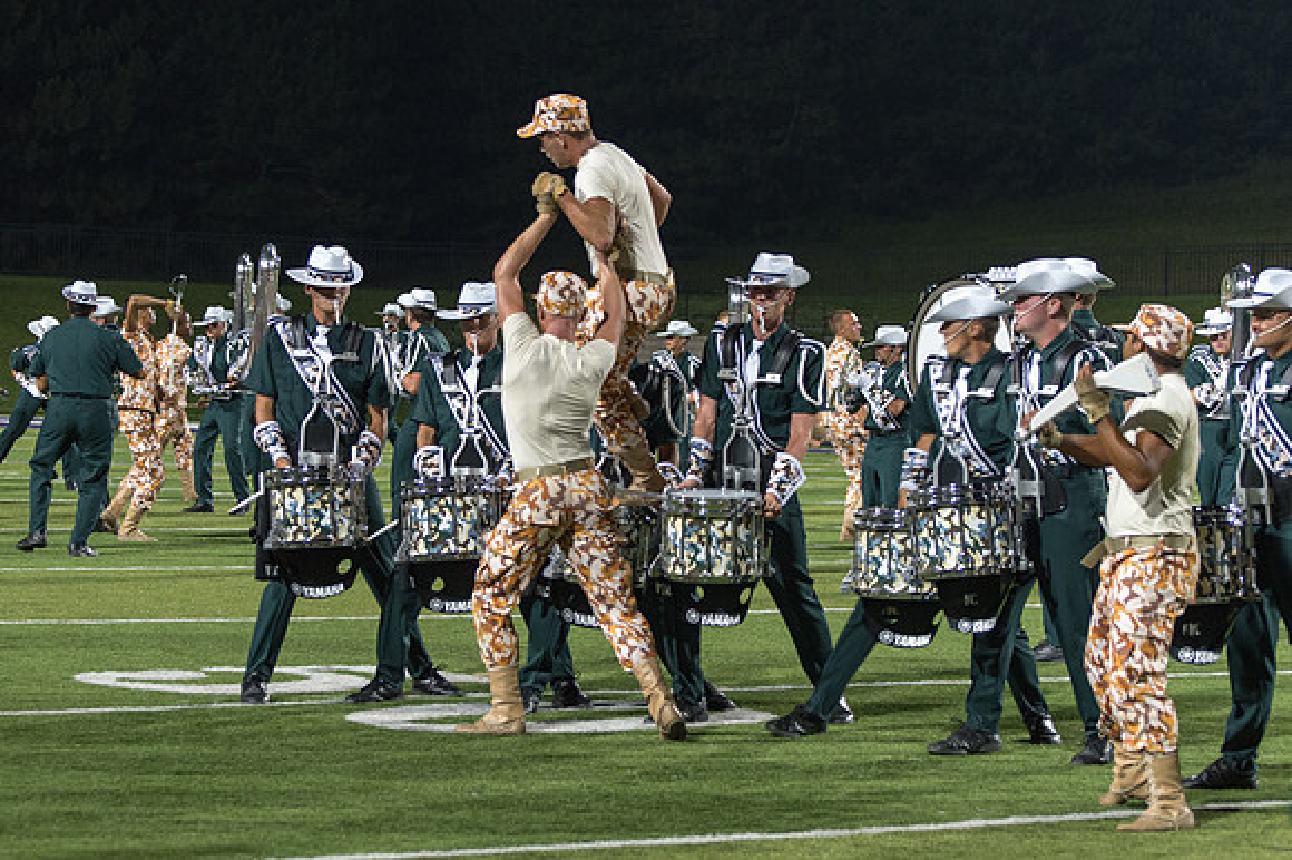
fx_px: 4371
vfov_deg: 11.2
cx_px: 562
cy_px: 345
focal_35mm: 122
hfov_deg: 16.8
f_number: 4.5
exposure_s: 1/160
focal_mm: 86
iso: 2200
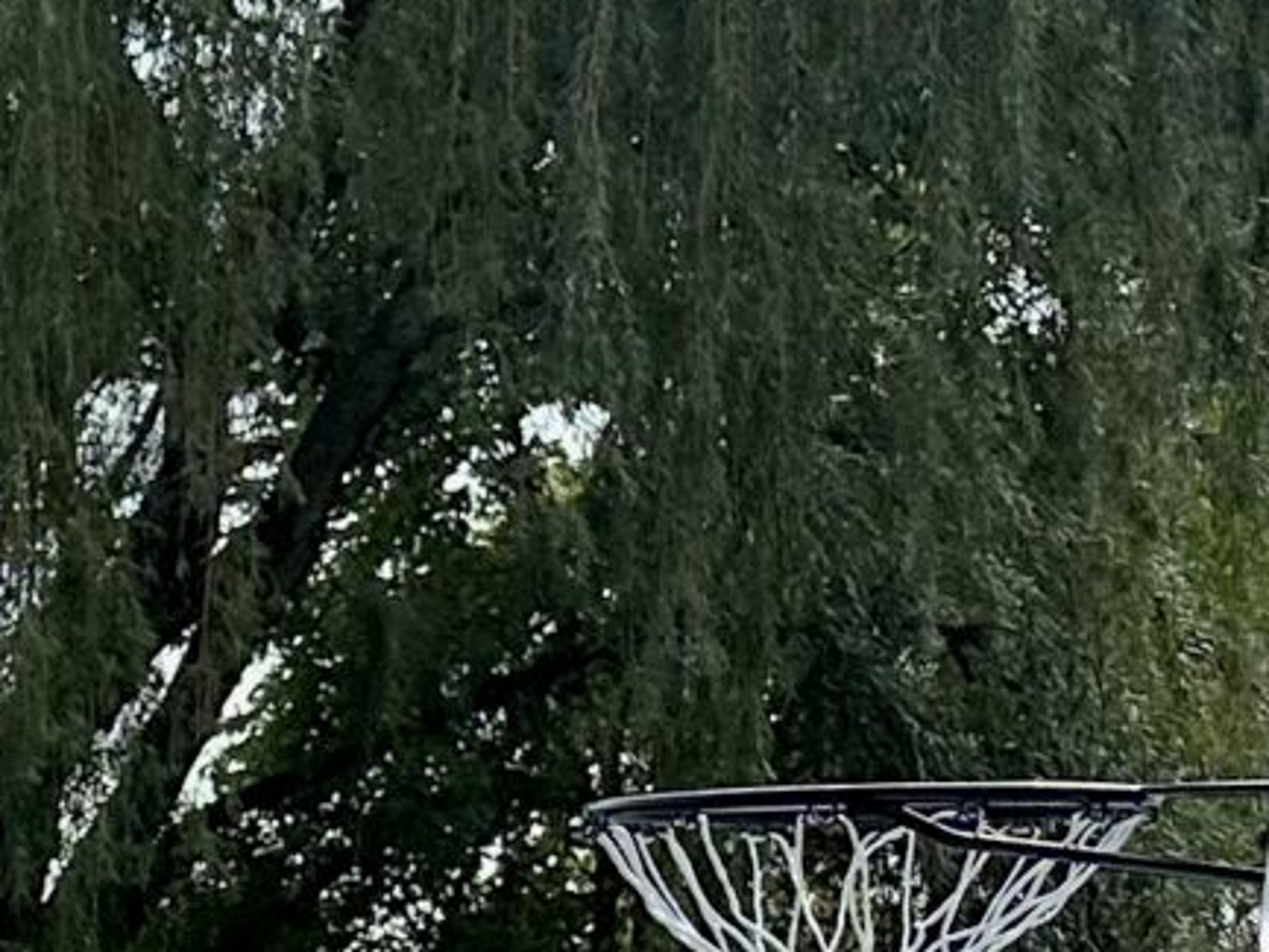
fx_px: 5207
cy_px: 2042
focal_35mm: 142
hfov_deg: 10.7
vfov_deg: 9.6
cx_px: -2248
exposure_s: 1/6623
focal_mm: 6.86
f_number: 1.78
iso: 80
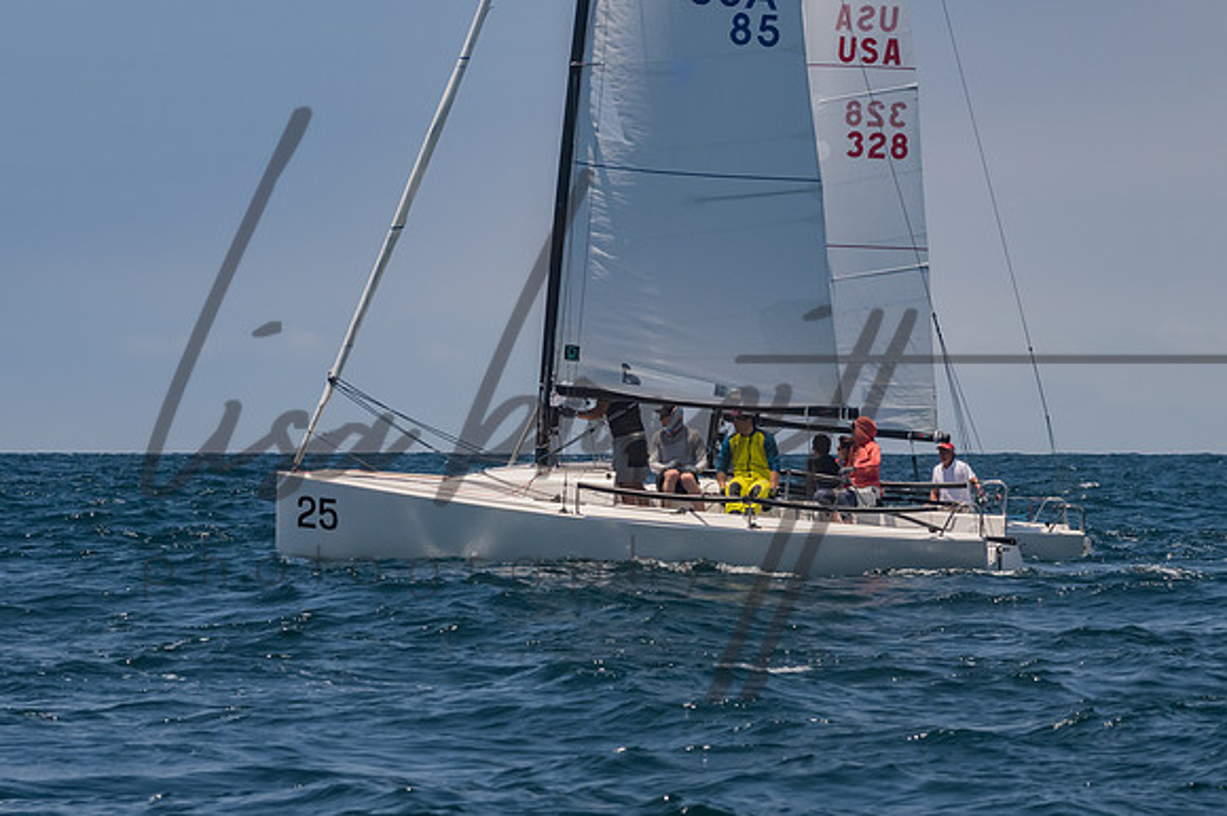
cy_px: 408
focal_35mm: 213
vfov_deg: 6.5
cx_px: 614
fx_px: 7243
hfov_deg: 9.7
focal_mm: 135
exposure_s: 1/1250
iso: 640
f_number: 14
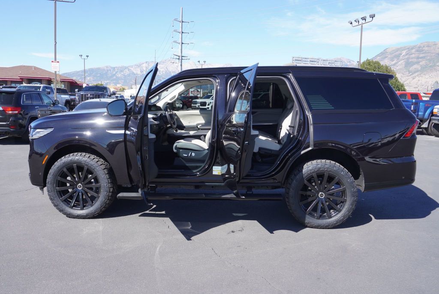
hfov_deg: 59.5
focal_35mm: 32
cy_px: 147
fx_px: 384
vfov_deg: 41.8
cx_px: 220
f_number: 6.3
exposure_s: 1/160
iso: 100
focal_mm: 21
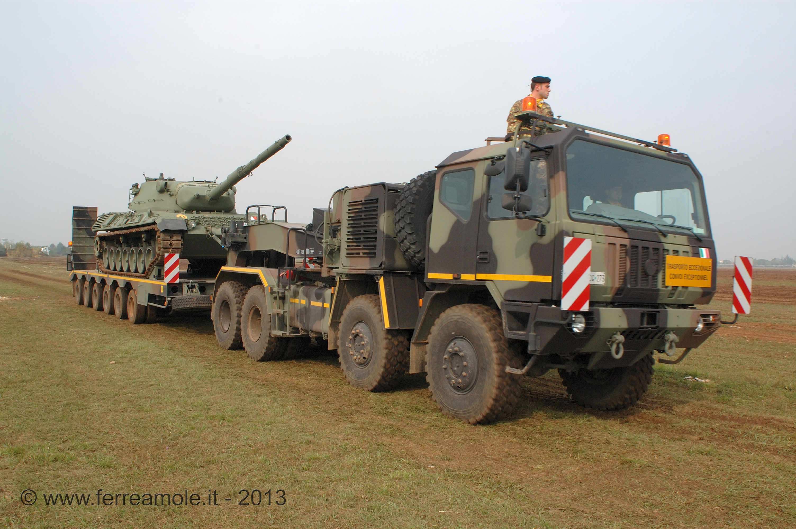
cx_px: 398
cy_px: 264
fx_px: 663
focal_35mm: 30
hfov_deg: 62.0
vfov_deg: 43.5
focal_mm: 20
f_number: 16
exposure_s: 1/125
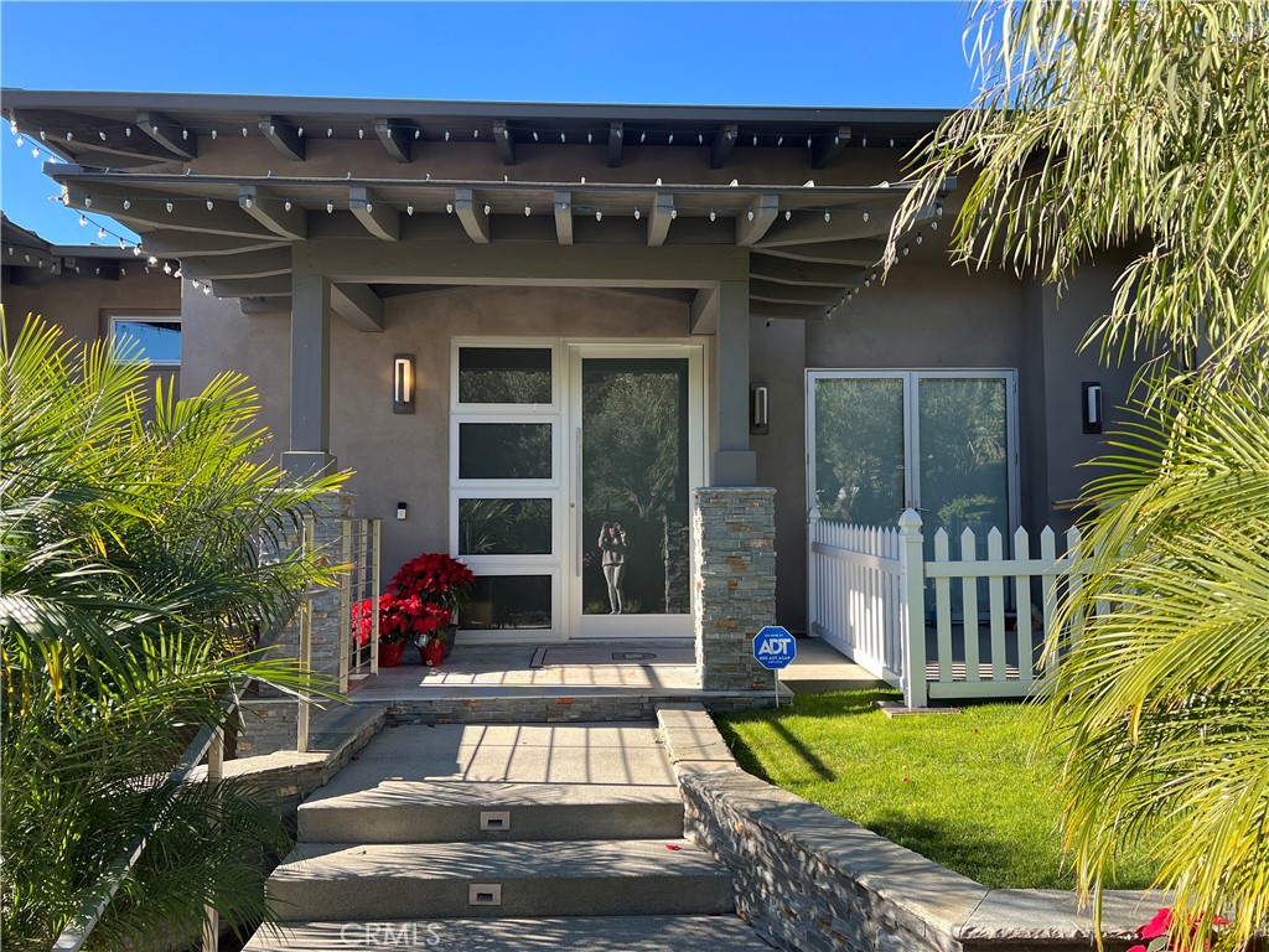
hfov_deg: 67.3
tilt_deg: +2.8
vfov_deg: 53.1
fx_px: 953
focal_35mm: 26
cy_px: 476
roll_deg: +0.1
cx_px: 634
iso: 50
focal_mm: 5.7
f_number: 1.5
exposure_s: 1/808
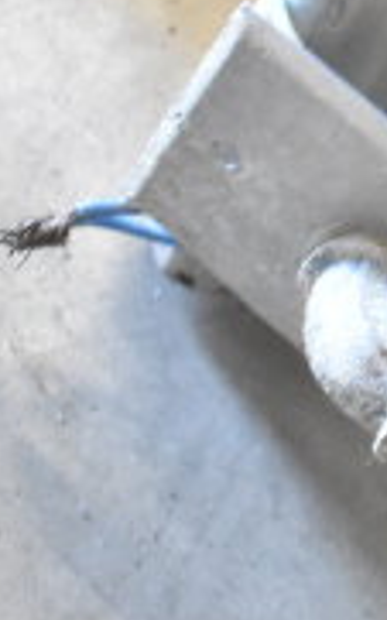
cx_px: 846
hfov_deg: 9.6
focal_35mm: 124
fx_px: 2094
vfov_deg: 16.8
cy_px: 204
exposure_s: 1/40
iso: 3600
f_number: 3.8
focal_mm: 24
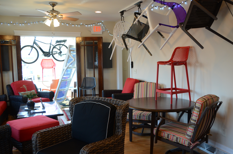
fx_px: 213
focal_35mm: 33
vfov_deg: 39.8
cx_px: 126
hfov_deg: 57.2
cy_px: 76
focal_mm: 20
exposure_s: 1/50
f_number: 3.5
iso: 500
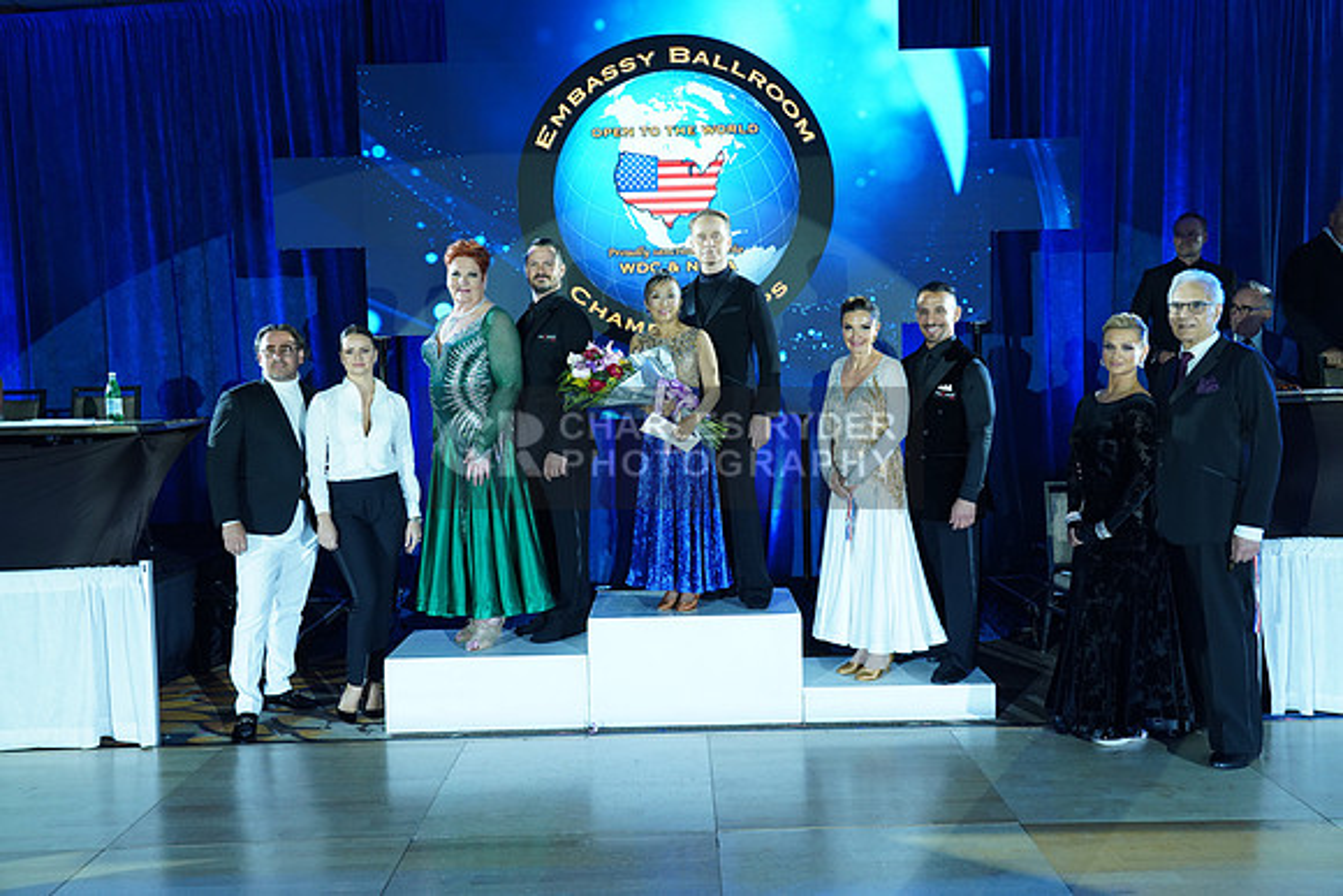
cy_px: 448
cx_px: 672
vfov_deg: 43.6
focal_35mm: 30
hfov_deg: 61.9
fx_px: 1119
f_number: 4.5
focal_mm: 30
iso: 1000
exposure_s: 1/160
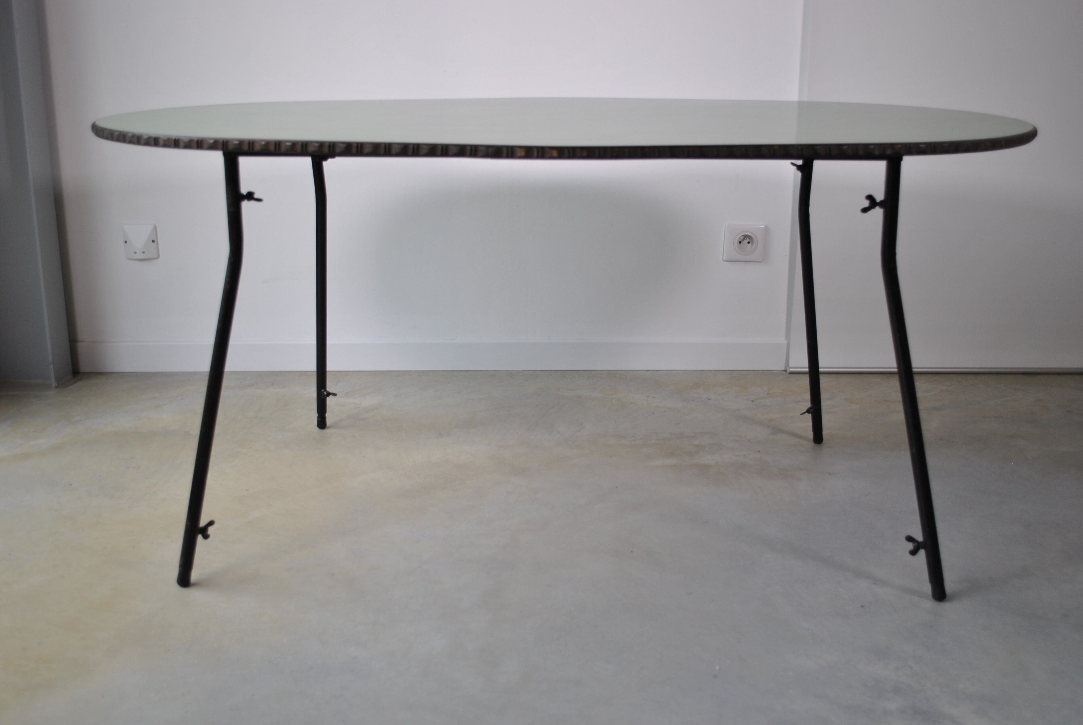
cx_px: 542
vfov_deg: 37.0
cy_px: 362
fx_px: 1084
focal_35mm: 36
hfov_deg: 53.1
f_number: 4
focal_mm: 24
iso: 100
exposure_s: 1/50
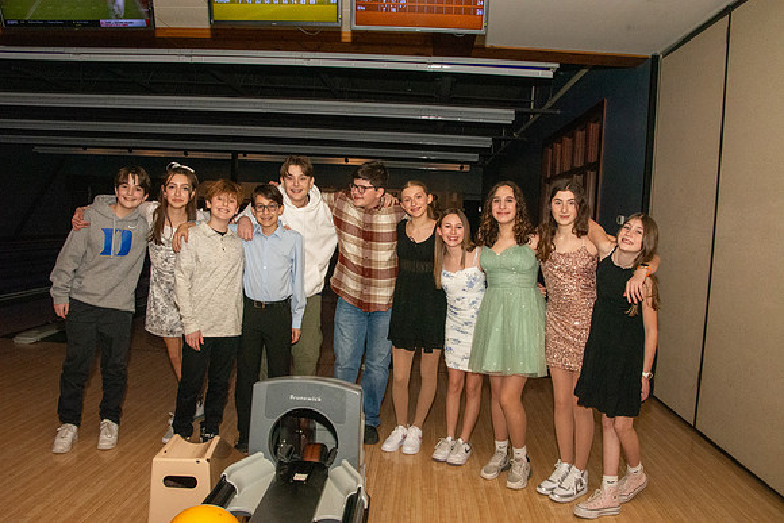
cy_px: 262
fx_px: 588
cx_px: 392
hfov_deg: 67.4
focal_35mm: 27
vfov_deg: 48.0
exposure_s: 1/160
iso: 4000
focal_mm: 18
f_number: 14
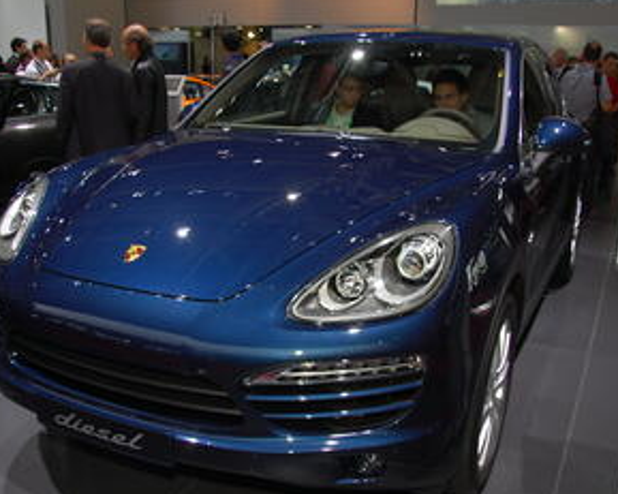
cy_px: 276
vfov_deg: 42.1
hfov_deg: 51.5
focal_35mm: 35
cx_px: 302
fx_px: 640
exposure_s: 1/100
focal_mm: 18
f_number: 5
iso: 200
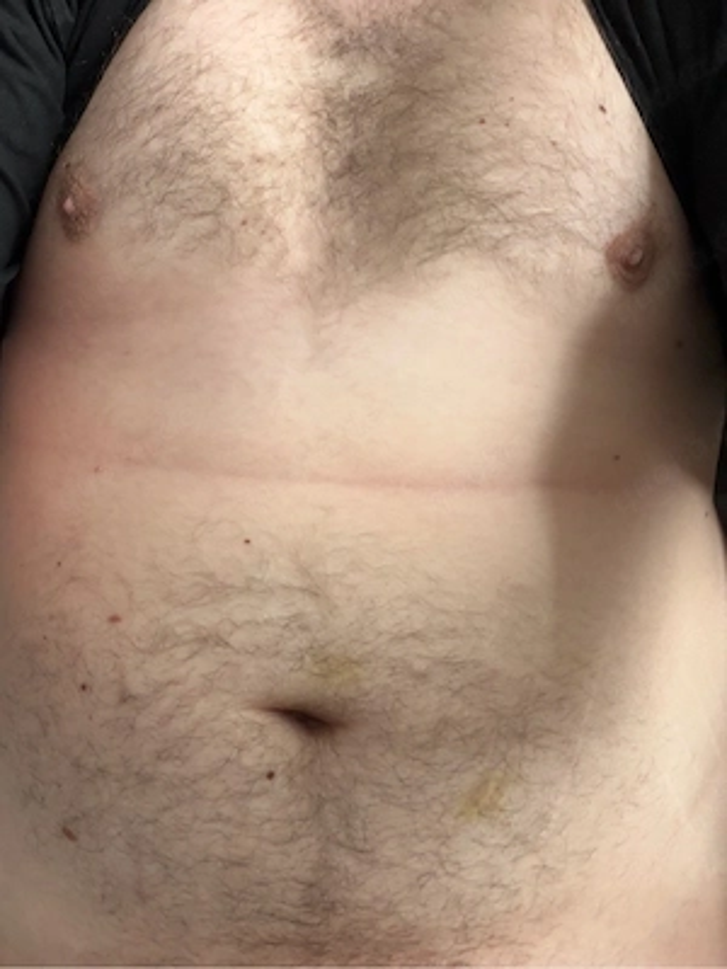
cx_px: 364
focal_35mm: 30
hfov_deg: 46.8
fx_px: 840
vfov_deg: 60.0
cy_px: 484
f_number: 1.9
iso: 125
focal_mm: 2.71
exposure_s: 1/60
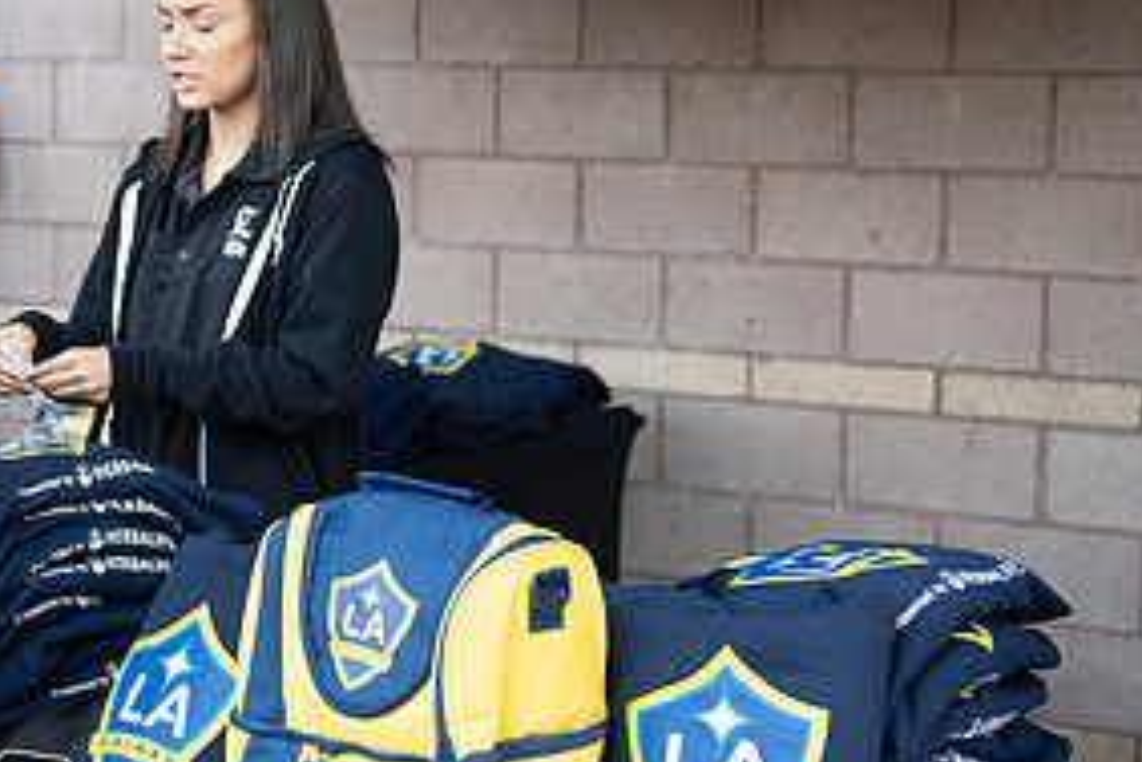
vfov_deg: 16.6
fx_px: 2602
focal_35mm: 82
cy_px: 260
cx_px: 226
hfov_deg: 24.4
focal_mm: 40
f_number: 2.8
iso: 250
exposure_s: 1/100
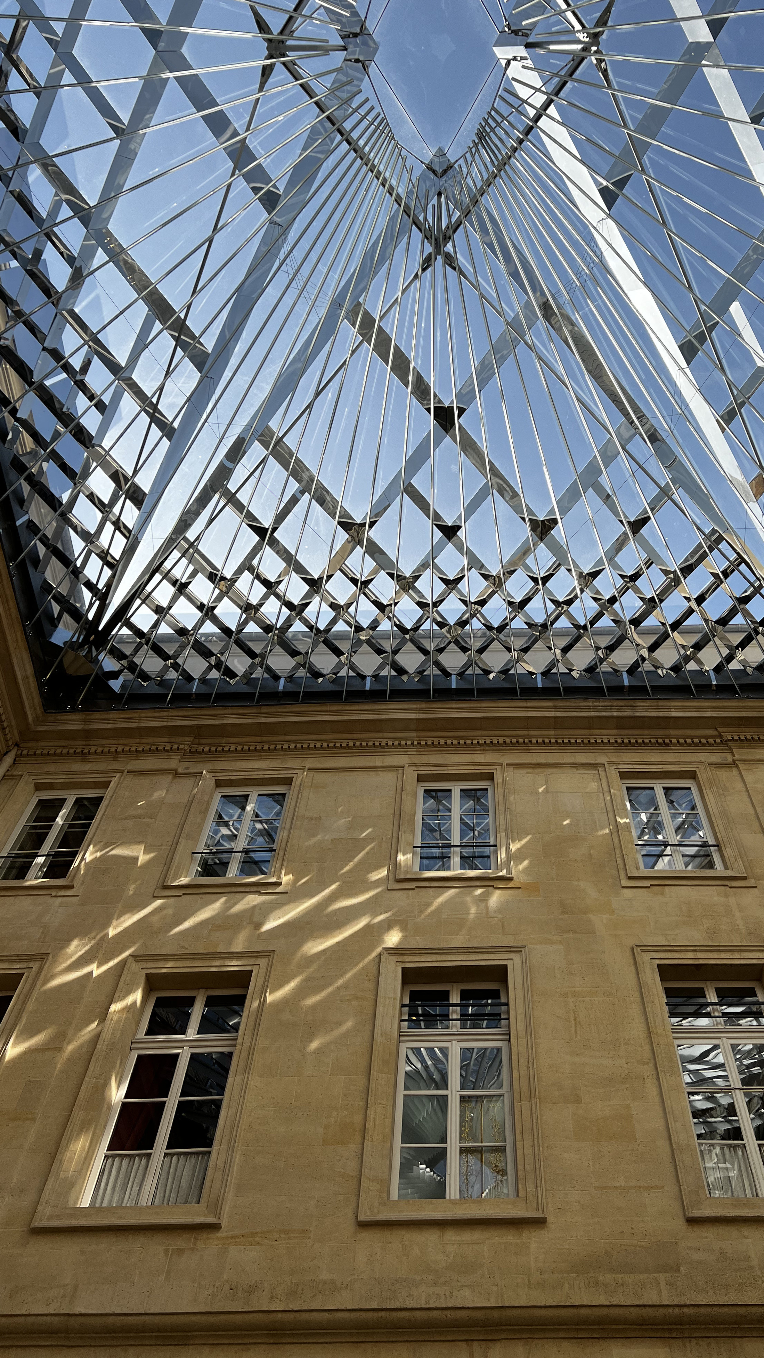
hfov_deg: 40.0
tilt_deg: +59.4
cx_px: 466
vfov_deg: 66.1
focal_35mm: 29
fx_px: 1044
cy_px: 665
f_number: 1.5
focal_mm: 5.7
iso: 50
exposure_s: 1/2695
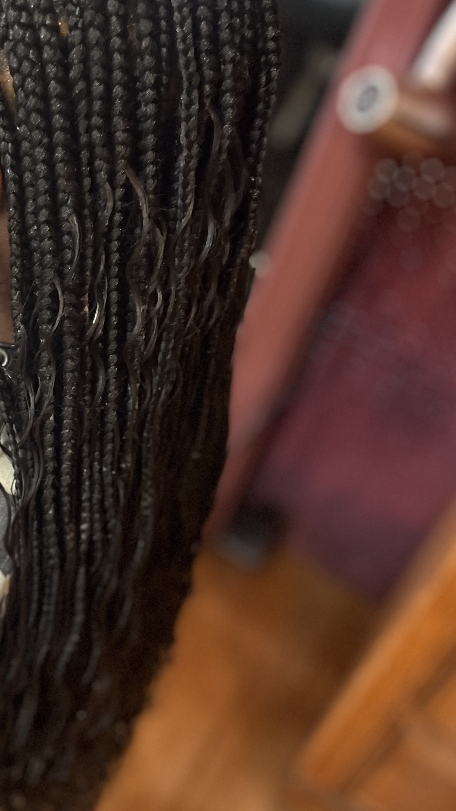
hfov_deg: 22.8
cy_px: 334
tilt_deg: -41.0
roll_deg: -9.1
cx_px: -26
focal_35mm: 50
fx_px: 1075
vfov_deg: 41.2
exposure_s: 1/40
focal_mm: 5.1
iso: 400
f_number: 1.6
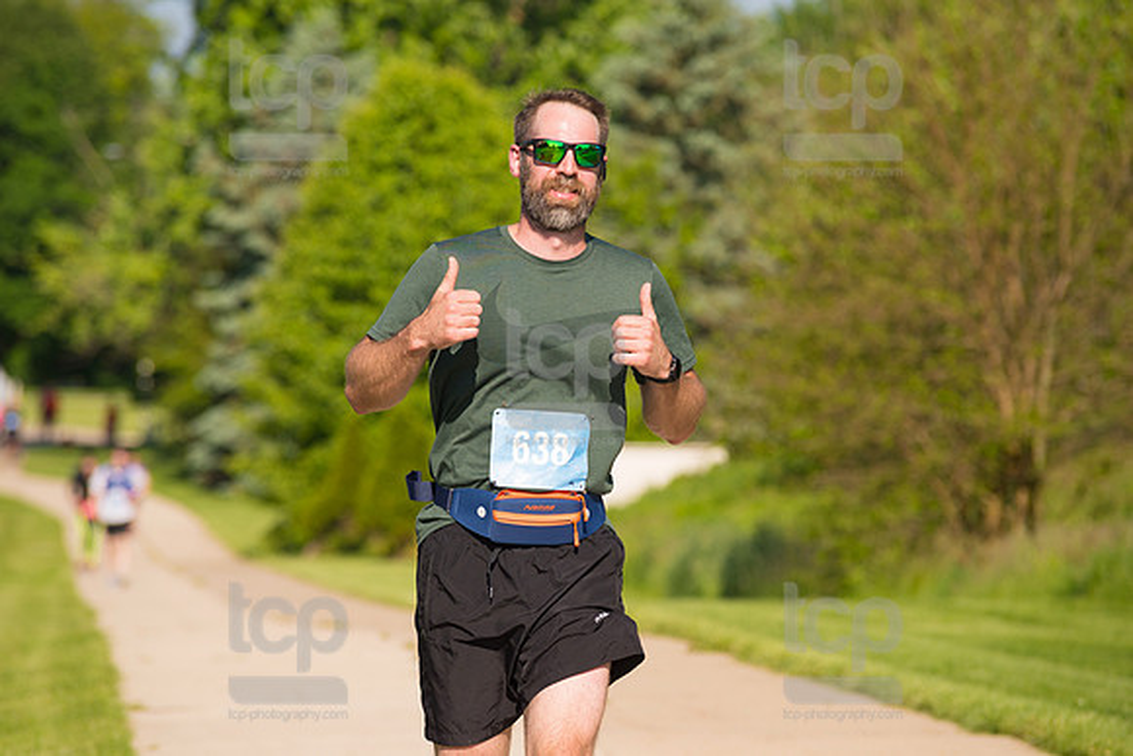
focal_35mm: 200
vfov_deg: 6.9
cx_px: 566
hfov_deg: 10.3
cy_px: 378
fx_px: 6296
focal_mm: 200
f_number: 5.6
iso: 400
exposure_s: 1/2000
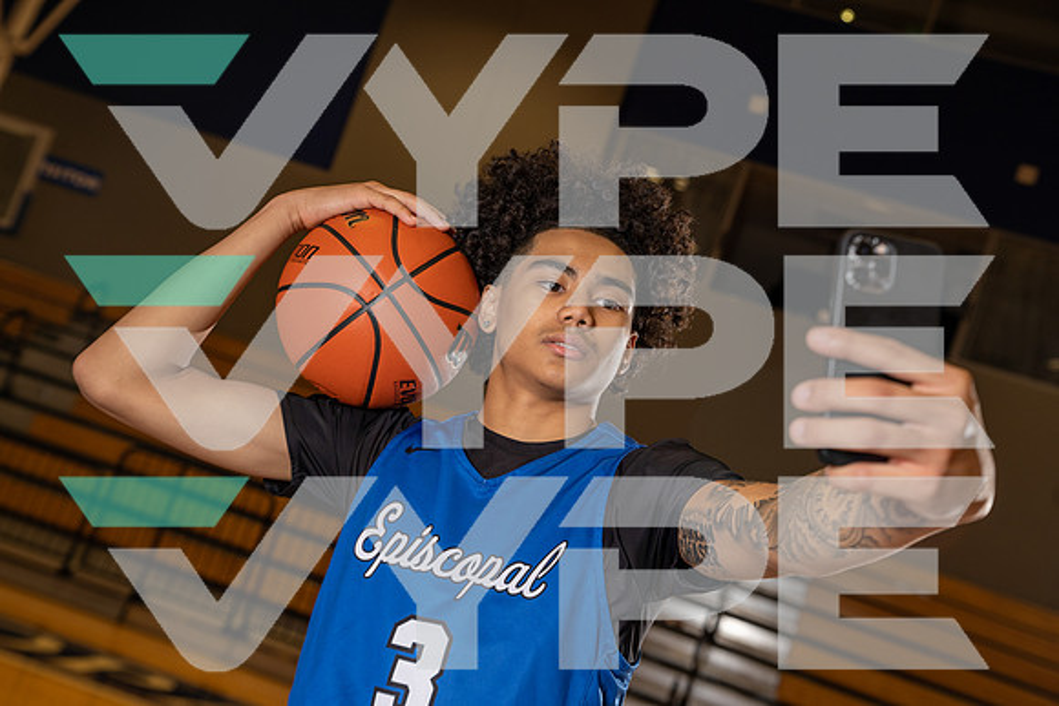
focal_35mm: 56
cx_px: 530
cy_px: 353
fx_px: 1648
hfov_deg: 35.6
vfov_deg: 24.2
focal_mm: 56
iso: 400
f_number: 4.5
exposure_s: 1/250
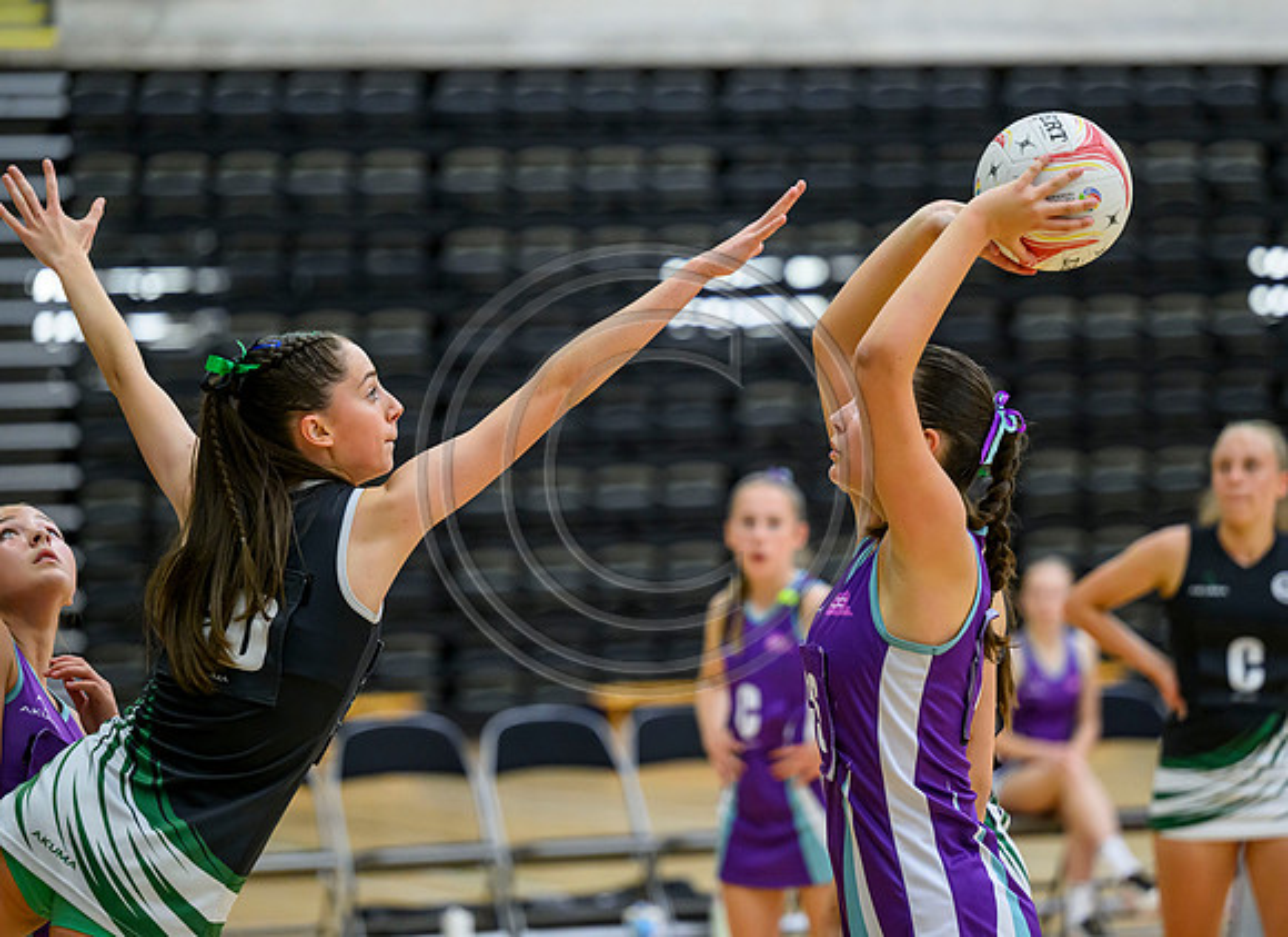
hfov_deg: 12.9
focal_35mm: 155
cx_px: 754
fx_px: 5705
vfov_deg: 9.4
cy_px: 438
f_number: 2.8
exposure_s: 1/1250
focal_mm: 135
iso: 3200
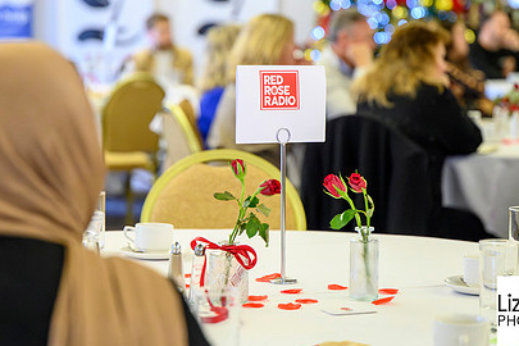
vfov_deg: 11.8
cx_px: 245
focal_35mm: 116
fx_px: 1672
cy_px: 105
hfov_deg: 17.6
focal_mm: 81
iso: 12800
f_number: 2.8
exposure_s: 1/200
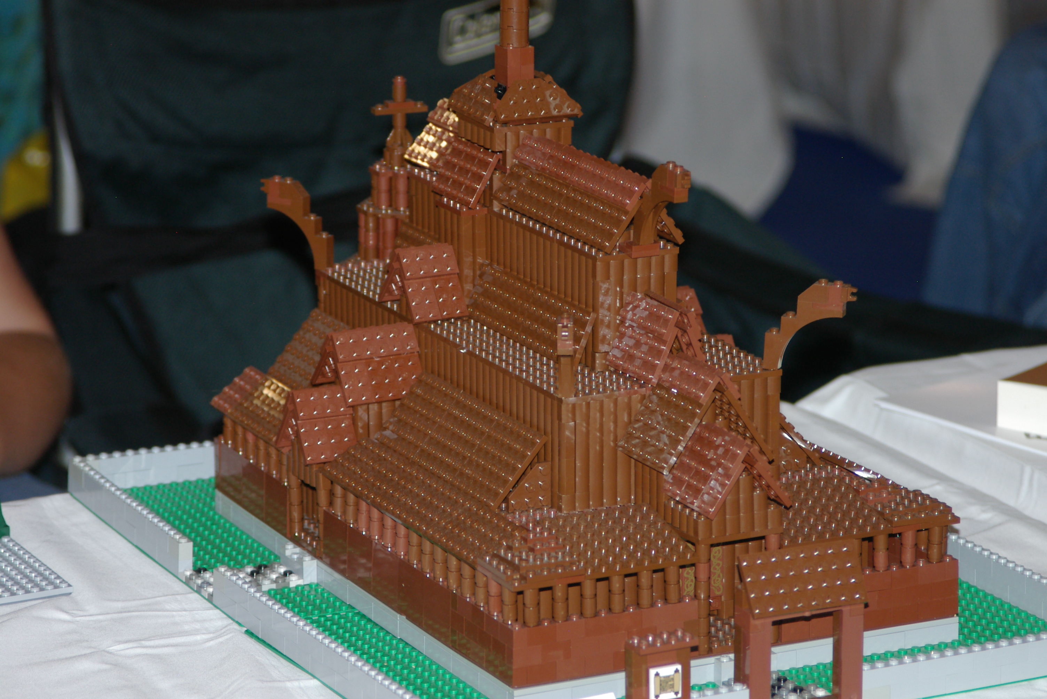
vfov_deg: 8.5
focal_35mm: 162
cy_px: 350
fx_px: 4713
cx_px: 524
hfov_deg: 12.7
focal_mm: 108
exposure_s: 1/125
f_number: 5.6
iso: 400
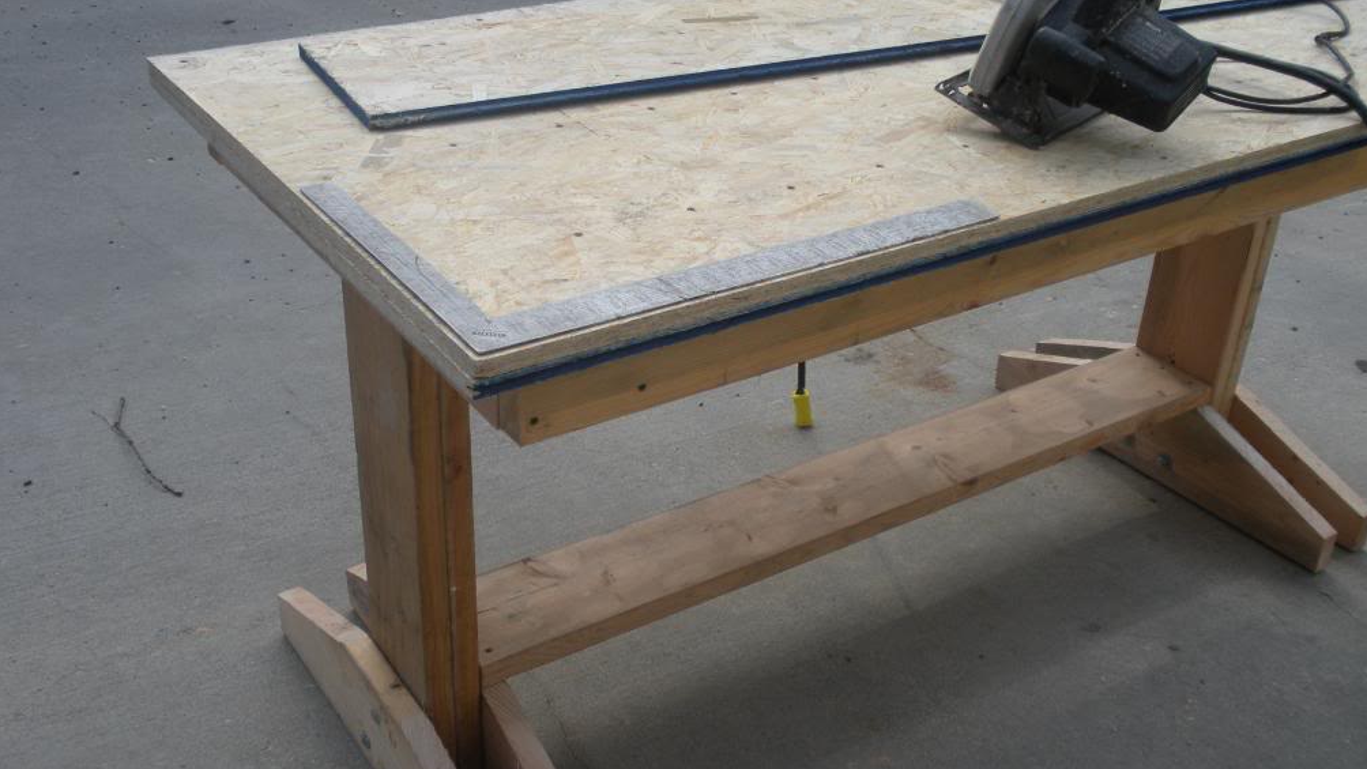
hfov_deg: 50.5
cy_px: 346
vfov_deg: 29.7
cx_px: 674
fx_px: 1450
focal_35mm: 40
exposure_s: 1/349
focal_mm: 6.3
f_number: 3.5
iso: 64
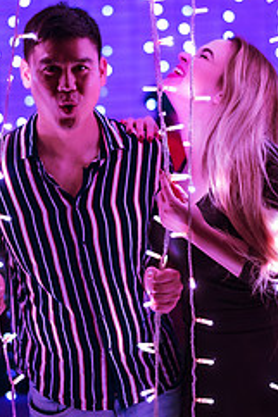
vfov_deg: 18.7
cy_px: 74
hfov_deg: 12.7
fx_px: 1253
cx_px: 136
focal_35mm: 108
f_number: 1.4
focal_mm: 58
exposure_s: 1/320
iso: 2500
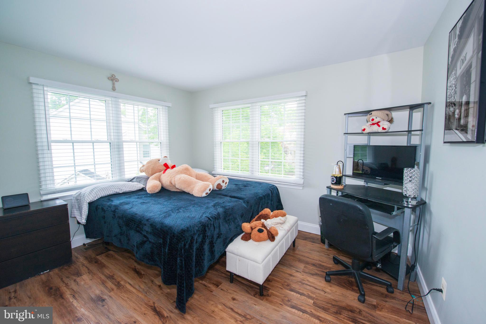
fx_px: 189
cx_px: 243
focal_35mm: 14
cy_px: 162
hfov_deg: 104.2
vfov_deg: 81.2
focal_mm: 14
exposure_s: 1/100
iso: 560
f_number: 7.1
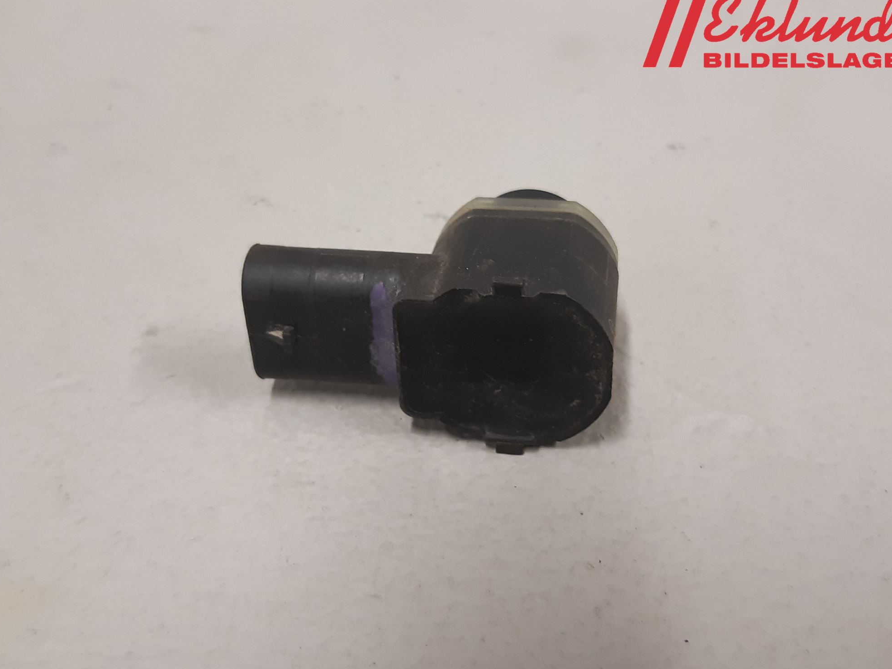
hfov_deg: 65.3
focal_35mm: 27
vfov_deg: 51.4
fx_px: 696
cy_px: 338
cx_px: 457
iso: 160
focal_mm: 3.93
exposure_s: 1/50
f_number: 1.7
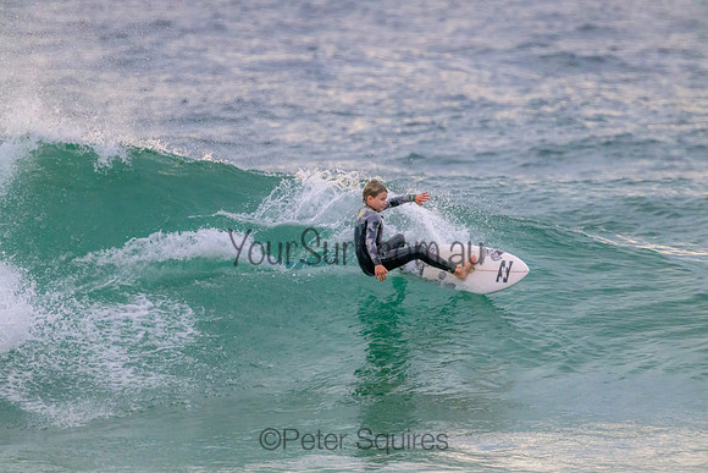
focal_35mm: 800
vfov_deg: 1.7
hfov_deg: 2.6
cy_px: 236
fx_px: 15736
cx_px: 354
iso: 12800
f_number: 11
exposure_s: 1/1600
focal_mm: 800
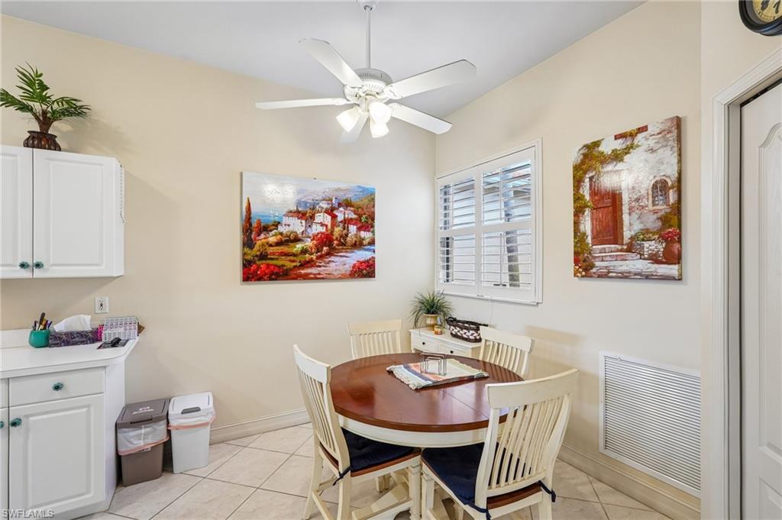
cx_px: 391
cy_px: 260
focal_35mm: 16
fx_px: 347
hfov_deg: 96.8
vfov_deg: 73.7
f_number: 8
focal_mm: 16
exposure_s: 1/20
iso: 400
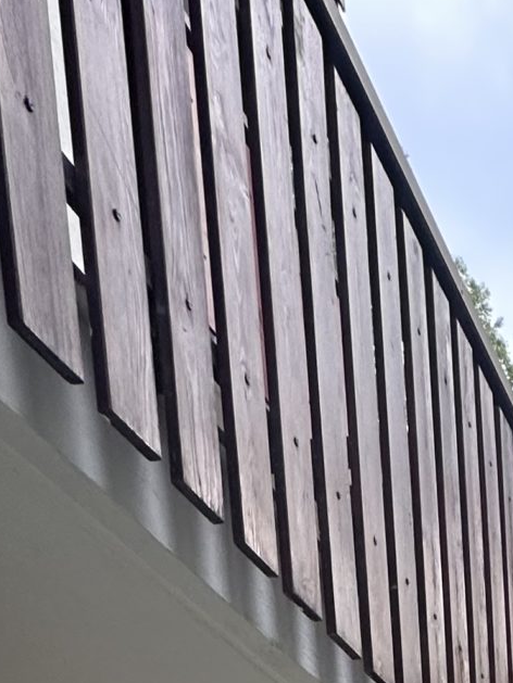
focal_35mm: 57
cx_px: 786
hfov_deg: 21.3
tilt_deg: -10.5
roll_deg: +0.9
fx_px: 1126
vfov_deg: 19.2
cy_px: 1367
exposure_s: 1/99
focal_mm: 2.22
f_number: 2.2
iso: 125
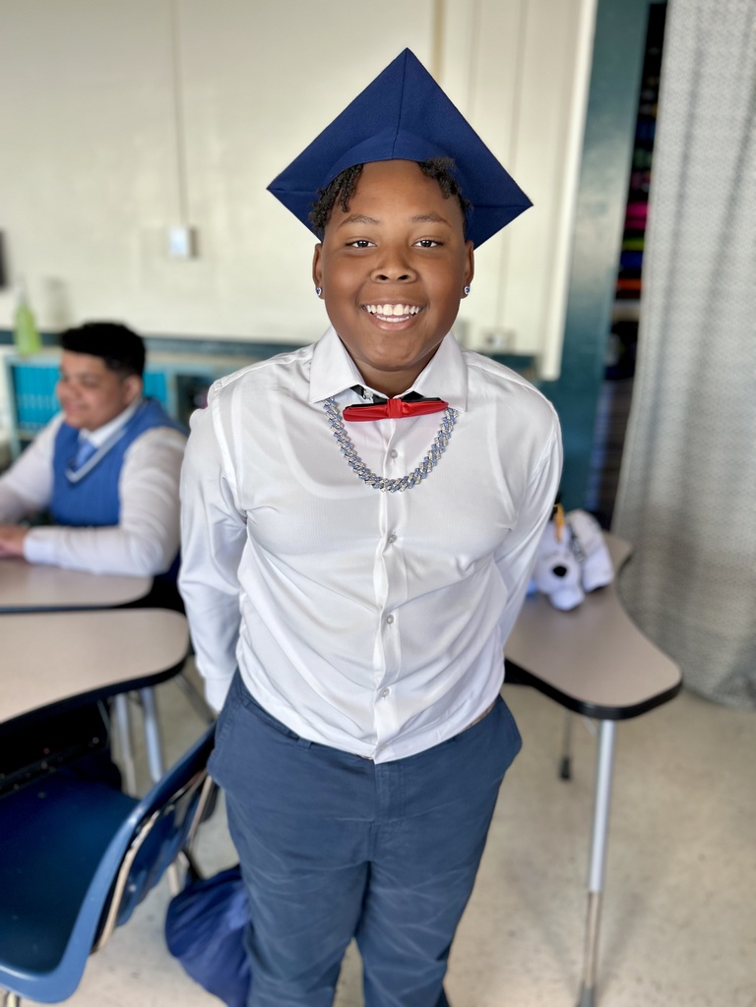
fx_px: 757
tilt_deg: -18.0
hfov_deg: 53.1
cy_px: 504
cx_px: 378
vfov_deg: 67.3
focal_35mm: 26
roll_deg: -2.7
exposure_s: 1/120
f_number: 1.5
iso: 64
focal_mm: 5.7
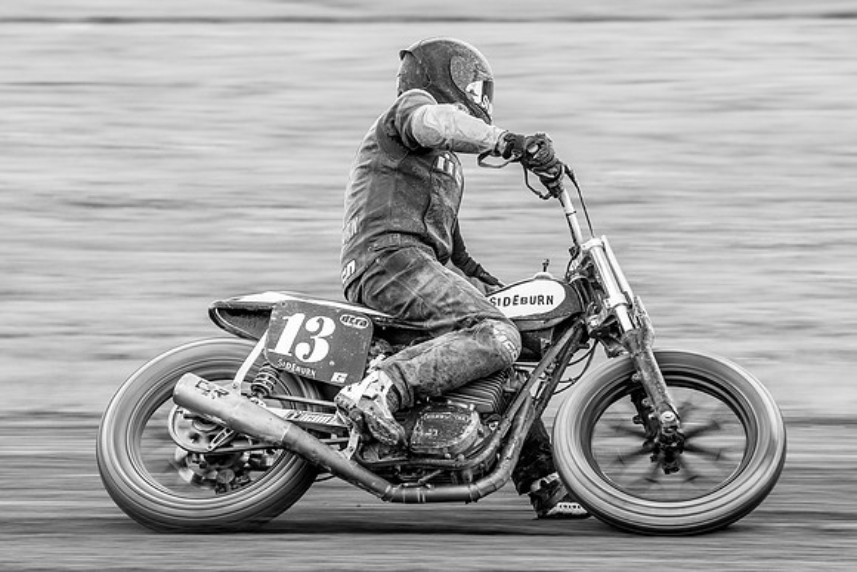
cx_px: 439
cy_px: 282
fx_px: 6989
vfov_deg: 4.7
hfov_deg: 7.0
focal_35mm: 294
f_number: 8
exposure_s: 1/200
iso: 200
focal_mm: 200
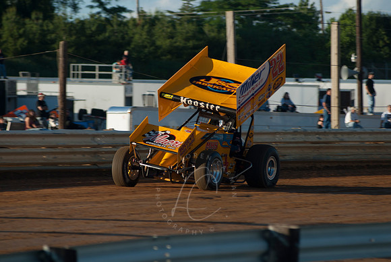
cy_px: 131
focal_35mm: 300
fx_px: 3262
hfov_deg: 6.9
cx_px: 196
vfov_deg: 4.6
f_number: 4
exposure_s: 1/640
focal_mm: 200
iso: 100
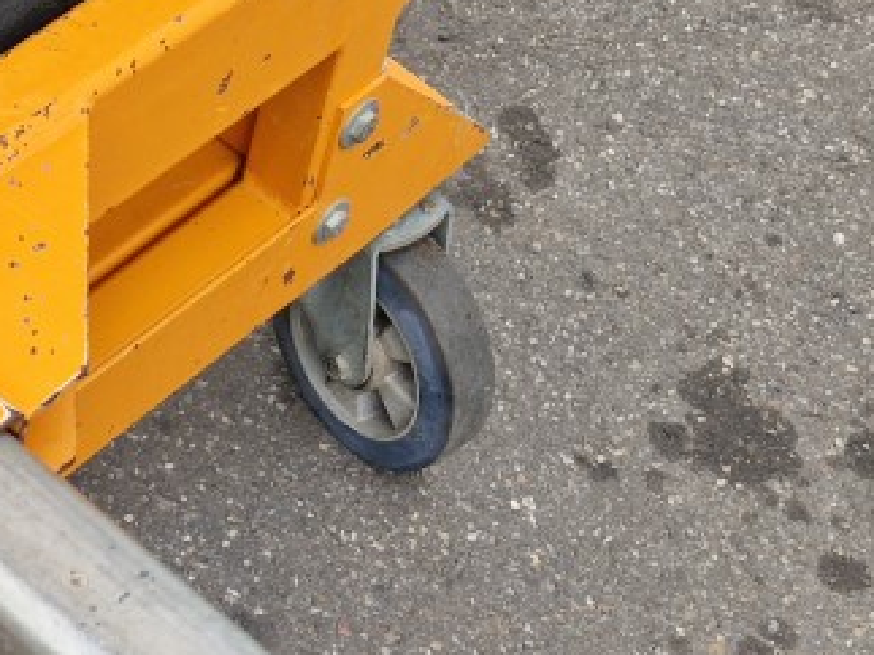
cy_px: 723
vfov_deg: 19.3
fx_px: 1842
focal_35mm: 73
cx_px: 14
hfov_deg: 25.5
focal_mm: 5.4
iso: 50
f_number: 1.8
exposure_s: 1/358
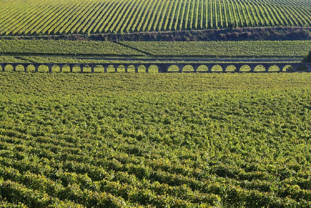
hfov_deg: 13.2
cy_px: 104
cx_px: 156
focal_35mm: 155
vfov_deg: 8.9
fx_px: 1340
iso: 250
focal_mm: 155
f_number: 13
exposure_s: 1/125
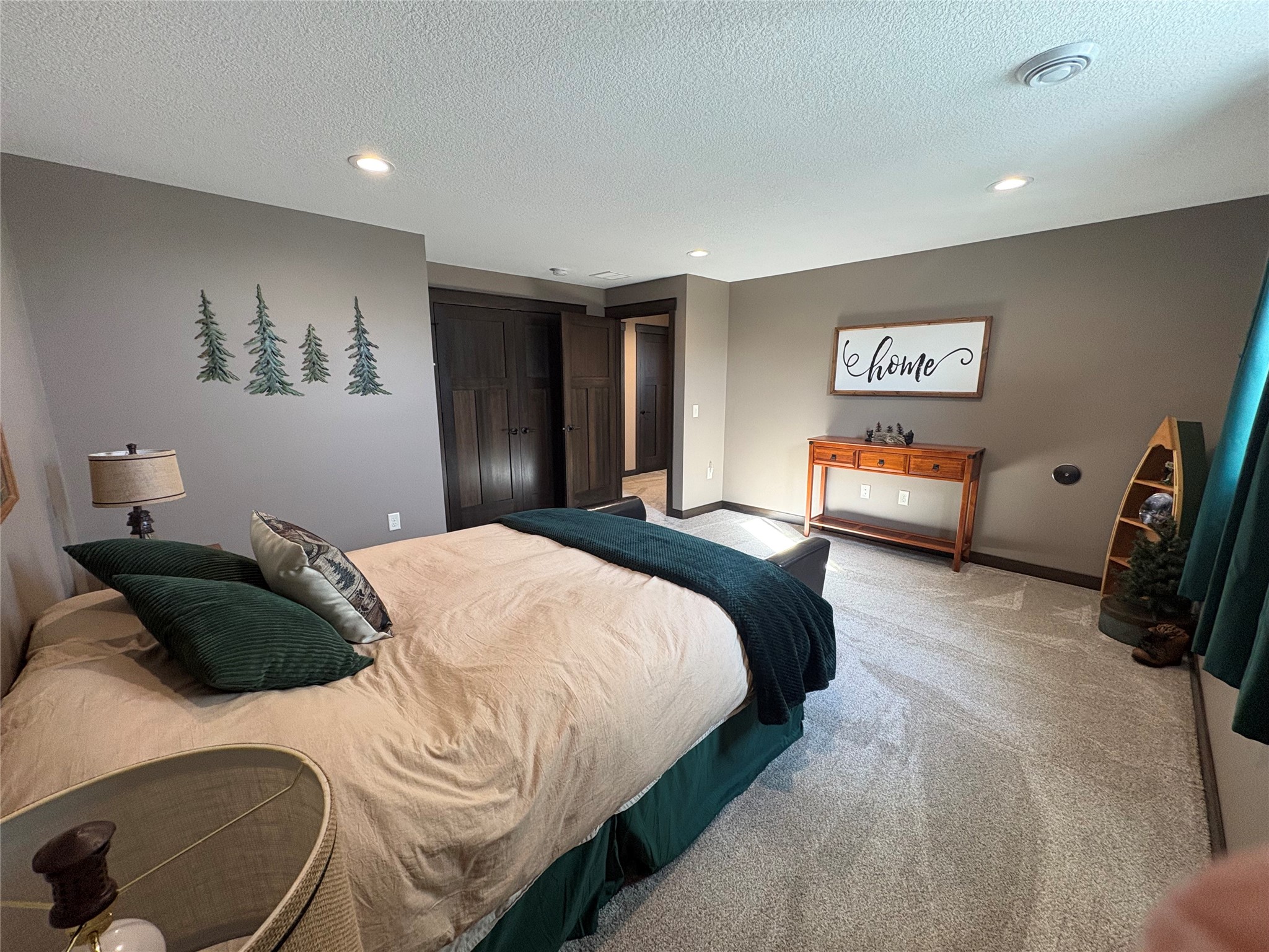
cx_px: 634
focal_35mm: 14
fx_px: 513
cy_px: 476
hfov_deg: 102.1
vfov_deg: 85.7
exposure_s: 1/60
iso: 250
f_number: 2.2
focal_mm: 2.22
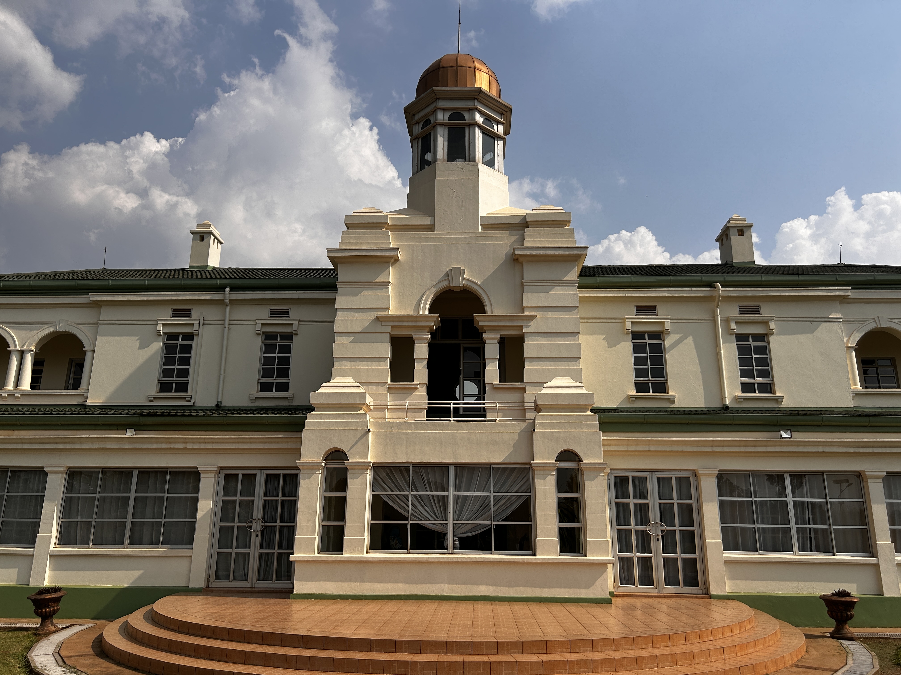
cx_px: 450
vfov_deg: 53.1
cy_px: 338
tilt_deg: +12.5
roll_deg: -1.5
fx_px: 677
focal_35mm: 26
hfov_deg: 67.3
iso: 50
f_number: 1.5
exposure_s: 1/7463
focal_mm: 5.7
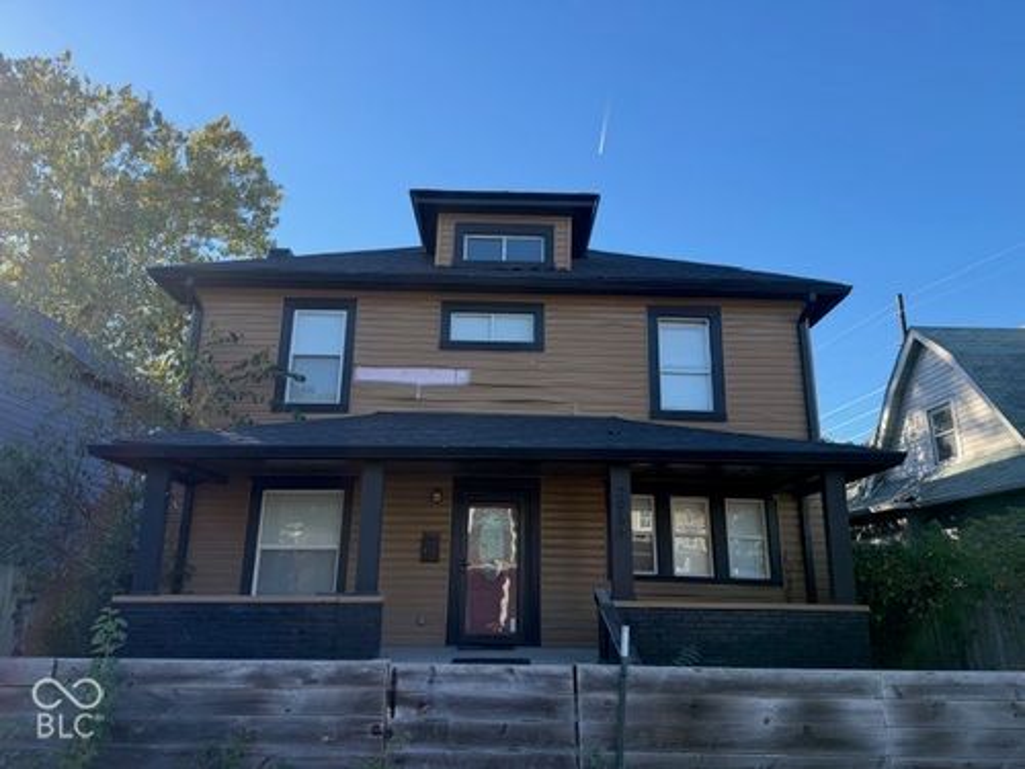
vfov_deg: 56.8
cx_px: 512
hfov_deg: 71.6
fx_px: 711
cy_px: 384
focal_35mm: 24
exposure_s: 1/1727
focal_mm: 6.76
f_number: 1.78
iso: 80
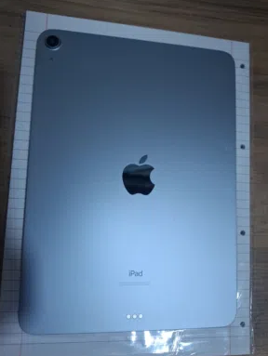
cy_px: 180
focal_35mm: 24
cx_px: 132
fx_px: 247
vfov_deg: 71.5
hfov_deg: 56.9
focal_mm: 5.54
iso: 250
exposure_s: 1/100
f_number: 1.8
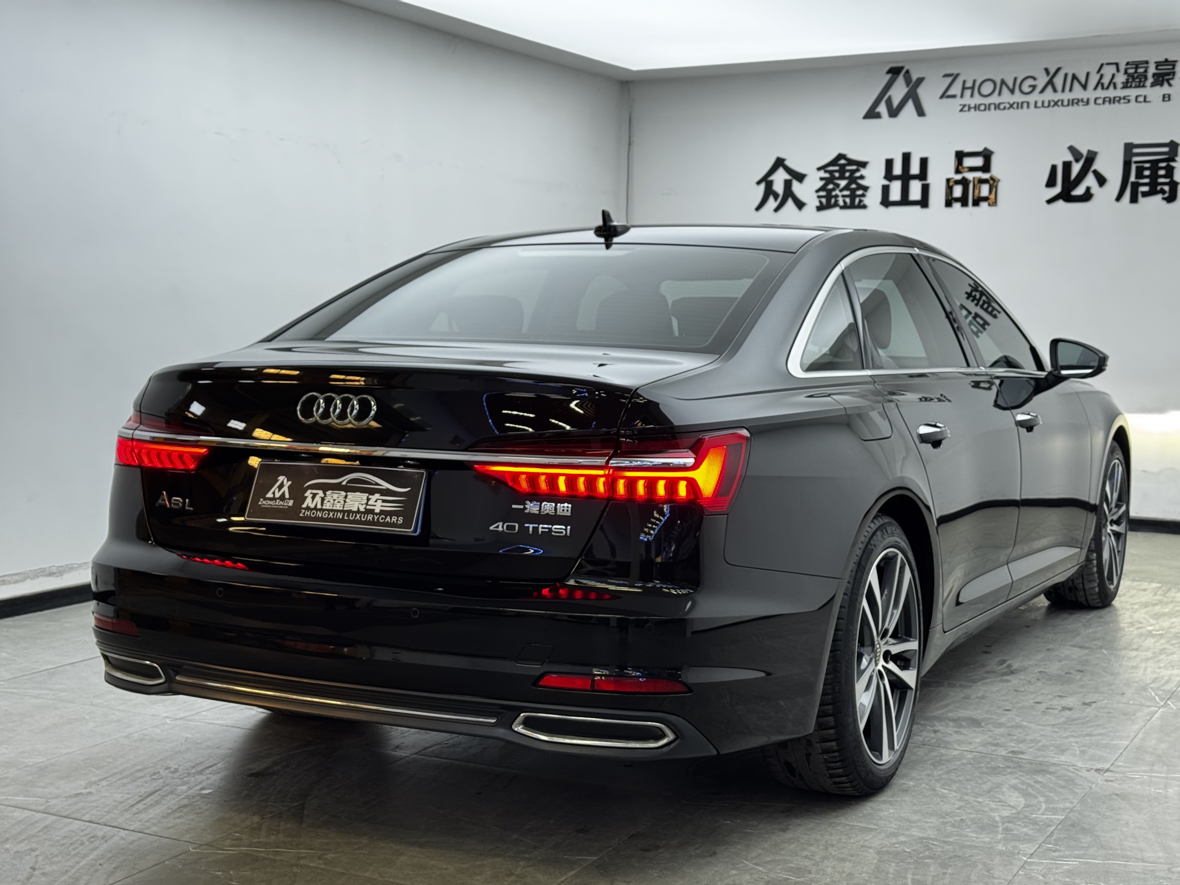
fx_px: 1636
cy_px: 442
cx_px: 590
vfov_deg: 30.3
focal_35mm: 48
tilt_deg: -4.1
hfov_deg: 39.7
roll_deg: +0.8
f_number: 1.78
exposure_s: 1/50
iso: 125
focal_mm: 6.76
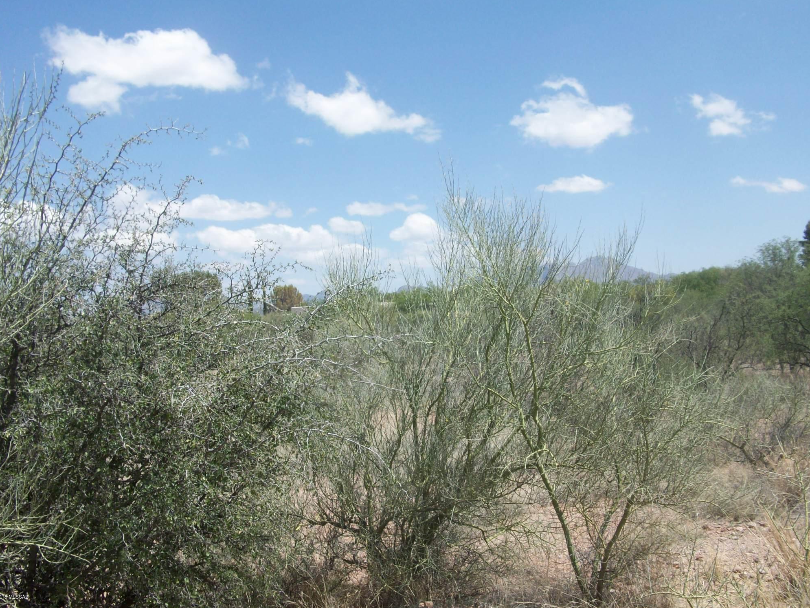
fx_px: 819
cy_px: 304
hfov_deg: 52.6
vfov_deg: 40.7
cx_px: 407
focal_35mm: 35
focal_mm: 5.7
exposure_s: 1/310
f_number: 5.5
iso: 64
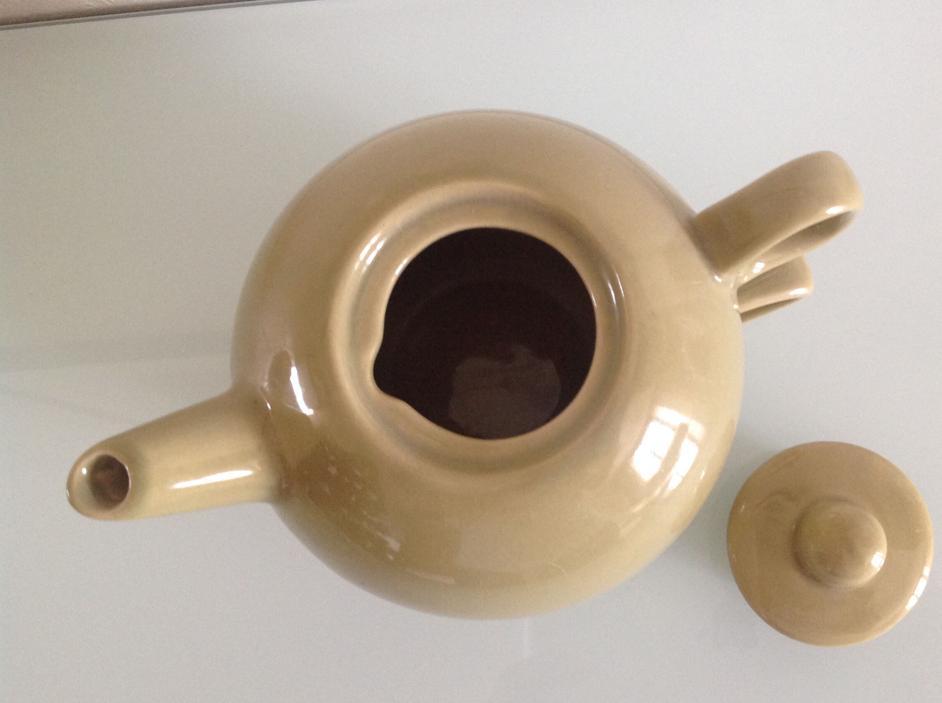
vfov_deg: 35.9
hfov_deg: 46.7
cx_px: 537
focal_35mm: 40
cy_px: 342
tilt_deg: -81.7
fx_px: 1087
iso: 160
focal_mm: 4.28
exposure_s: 1/15
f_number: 2.4
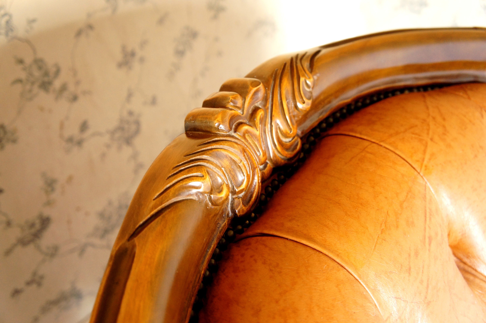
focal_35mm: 40
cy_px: 162
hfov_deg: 48.0
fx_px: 546
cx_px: 243
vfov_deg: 32.9
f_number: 4
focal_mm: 27
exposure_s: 1/20
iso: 1600
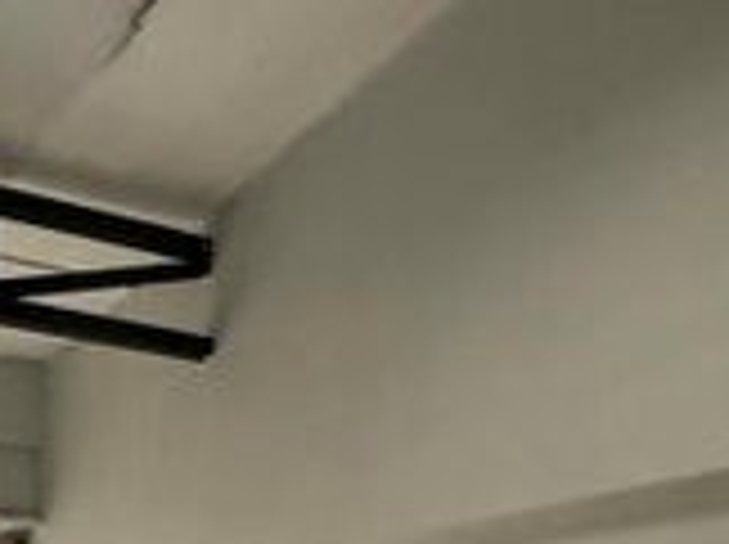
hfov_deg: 32.3
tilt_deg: -1.5
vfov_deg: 22.4
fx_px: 1157
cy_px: 782
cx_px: 7
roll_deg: +0.1
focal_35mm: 55
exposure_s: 1/120
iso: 200
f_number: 2.2
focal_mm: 2.22
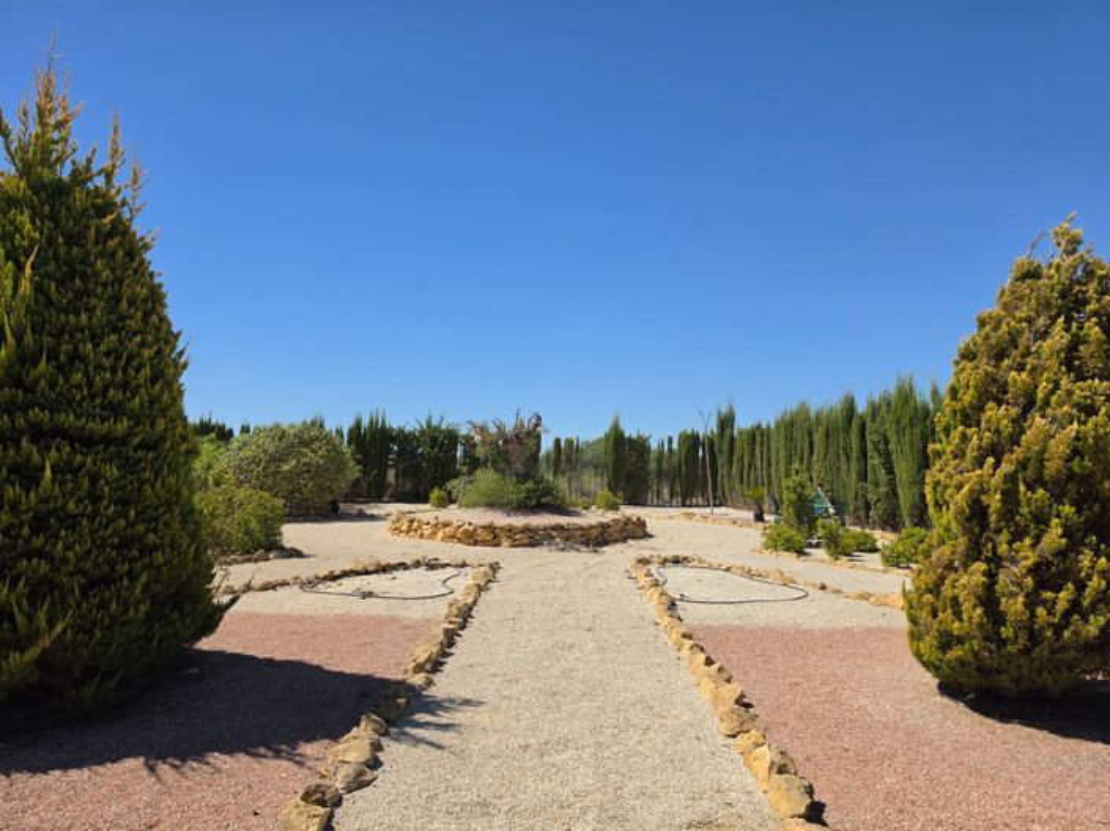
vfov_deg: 58.8
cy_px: 416
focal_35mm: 23
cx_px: 555
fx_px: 737
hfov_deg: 74.0
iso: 50
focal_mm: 6.5
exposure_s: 1/7939
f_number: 1.4
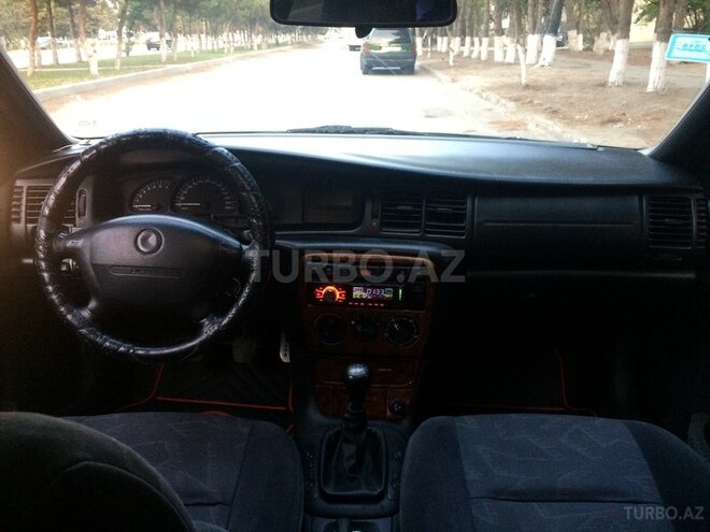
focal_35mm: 29
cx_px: 355
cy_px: 266
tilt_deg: -20.7
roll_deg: +2.1
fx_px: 595
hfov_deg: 61.7
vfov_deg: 48.2
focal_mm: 4.15
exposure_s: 1/33
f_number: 2.2
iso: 250
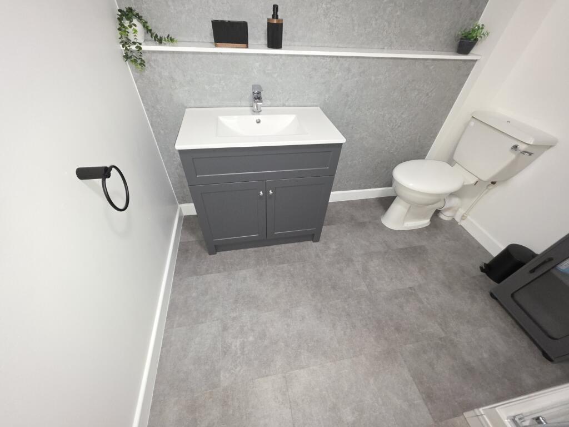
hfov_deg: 106.2
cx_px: 284
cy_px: 214
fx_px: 214
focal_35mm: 13
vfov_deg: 89.9
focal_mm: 2.2
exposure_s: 1/33.3
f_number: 1.9
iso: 320
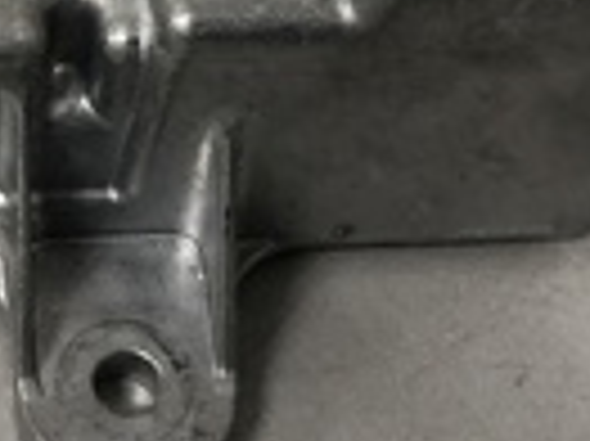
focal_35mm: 137
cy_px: -207
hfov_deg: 14.2
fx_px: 2333
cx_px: -9
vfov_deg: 10.5
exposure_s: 1/25
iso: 32
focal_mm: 4
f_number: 1.8
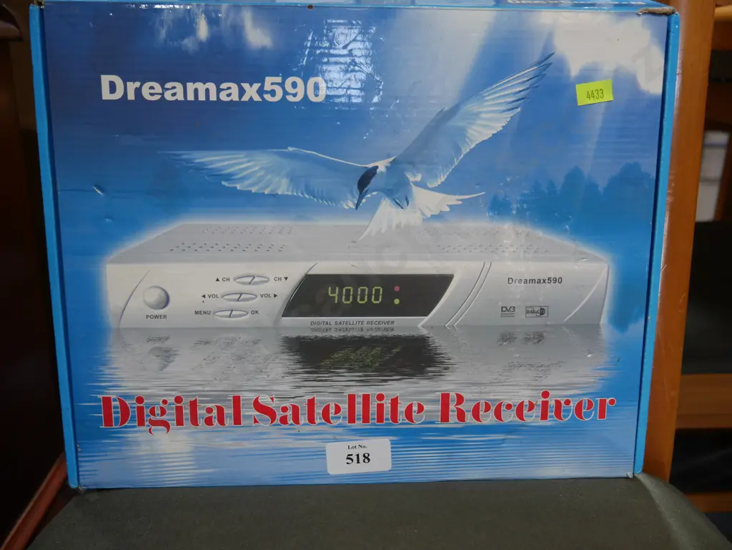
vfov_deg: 44.2
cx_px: 366
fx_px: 677
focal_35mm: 32
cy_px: 275
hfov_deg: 56.8
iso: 250
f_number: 3.6
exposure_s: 1/60
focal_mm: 16
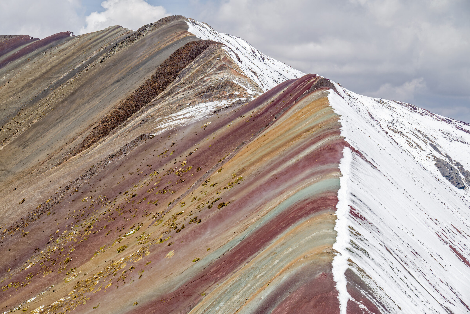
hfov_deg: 29.2
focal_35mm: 69
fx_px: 901
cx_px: 235
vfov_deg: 19.8
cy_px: 157
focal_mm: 69
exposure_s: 1/1000
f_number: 8
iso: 200
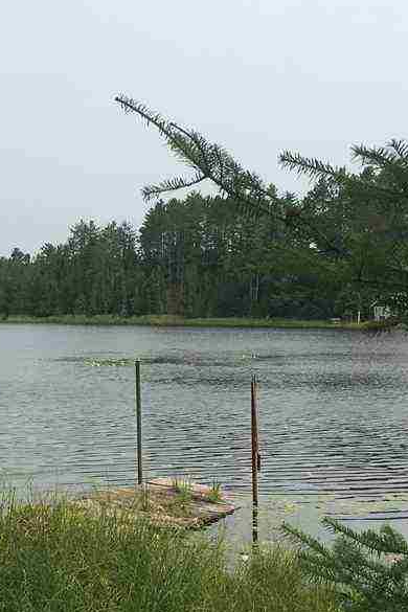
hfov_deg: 19.8
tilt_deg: +2.1
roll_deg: +0.0
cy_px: 299
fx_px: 1122
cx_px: -33
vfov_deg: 30.5
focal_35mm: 66
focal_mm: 4.15
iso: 25
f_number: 2.2
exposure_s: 1/1709
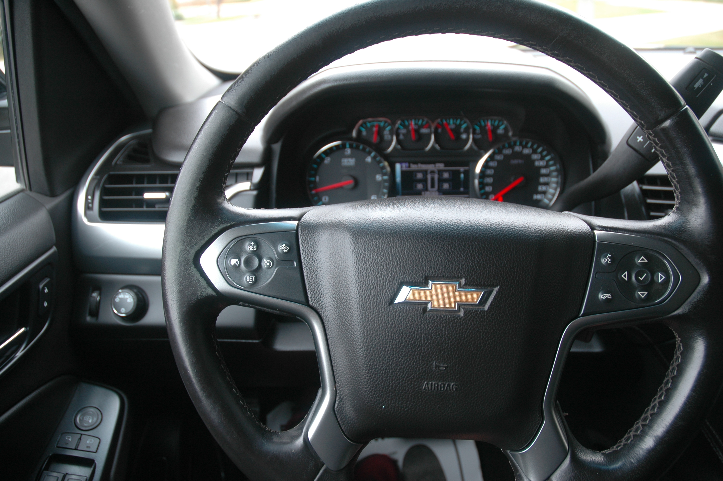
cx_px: 362
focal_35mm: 27
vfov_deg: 47.8
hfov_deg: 67.4
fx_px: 542
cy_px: 240
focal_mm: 18
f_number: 4.5
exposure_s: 1/80
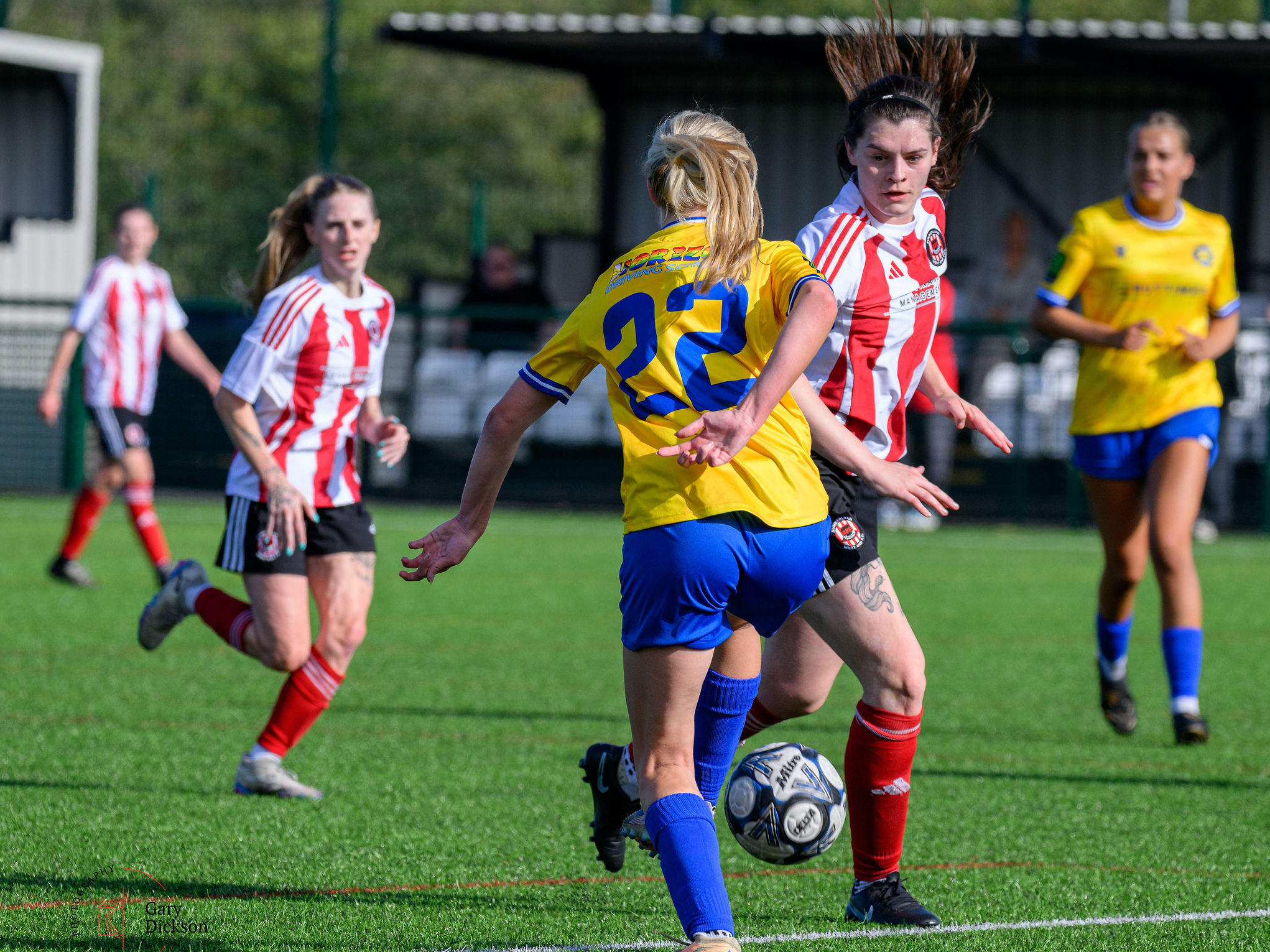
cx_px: 629
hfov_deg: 5.5
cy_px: 420
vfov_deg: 4.2
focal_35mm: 358
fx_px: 13133
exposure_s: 1/2000
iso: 400
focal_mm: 230
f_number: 5
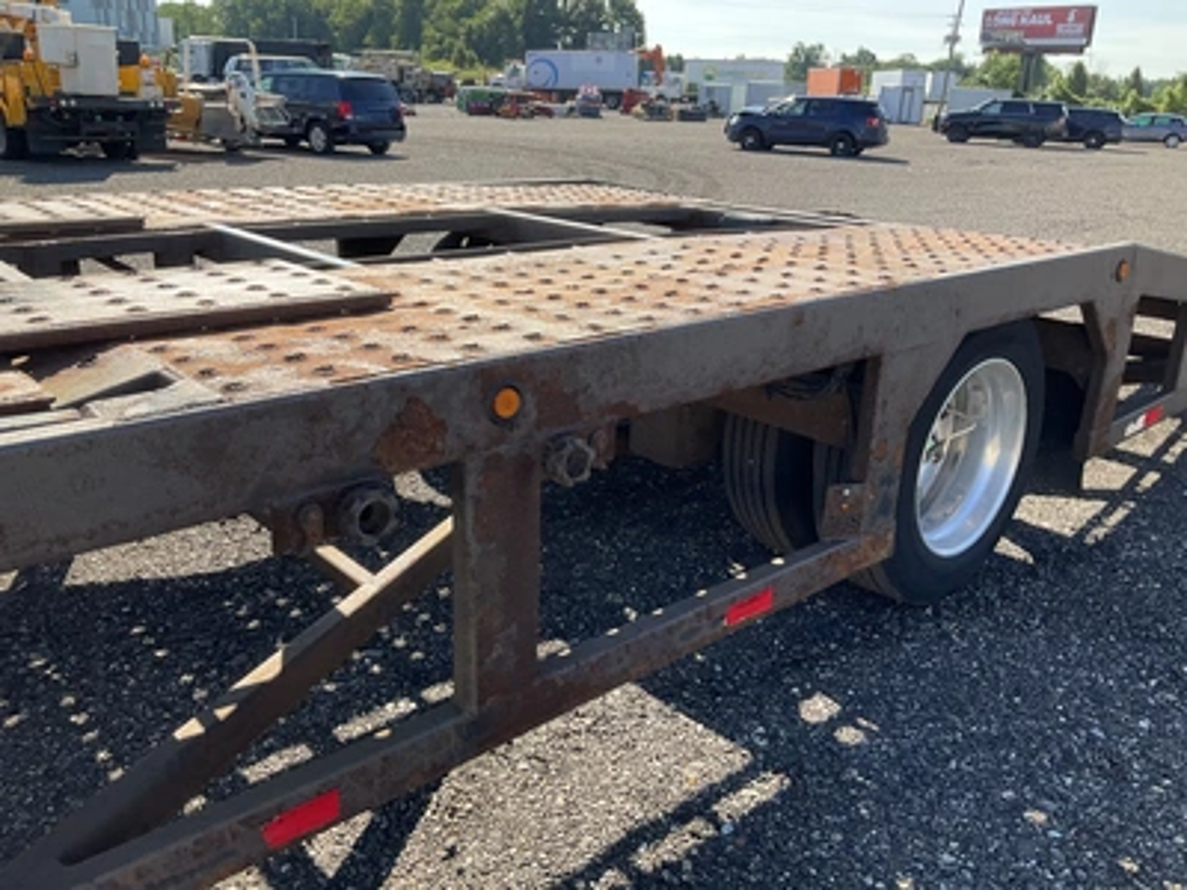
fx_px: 994
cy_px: 445
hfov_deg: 61.7
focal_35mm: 29
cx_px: 594
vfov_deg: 48.2
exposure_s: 1/504
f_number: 1.8
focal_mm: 3
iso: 25
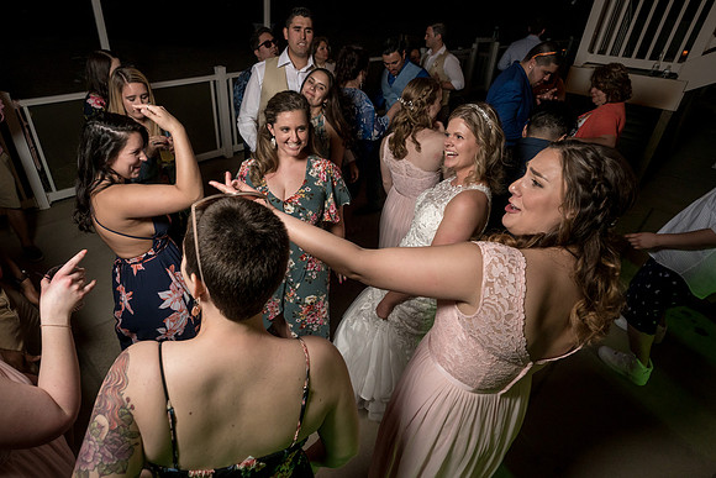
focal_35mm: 20
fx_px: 388
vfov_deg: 63.2
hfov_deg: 85.1
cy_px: 252
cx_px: 322
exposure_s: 1/100
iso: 2000
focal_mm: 16
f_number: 5.6
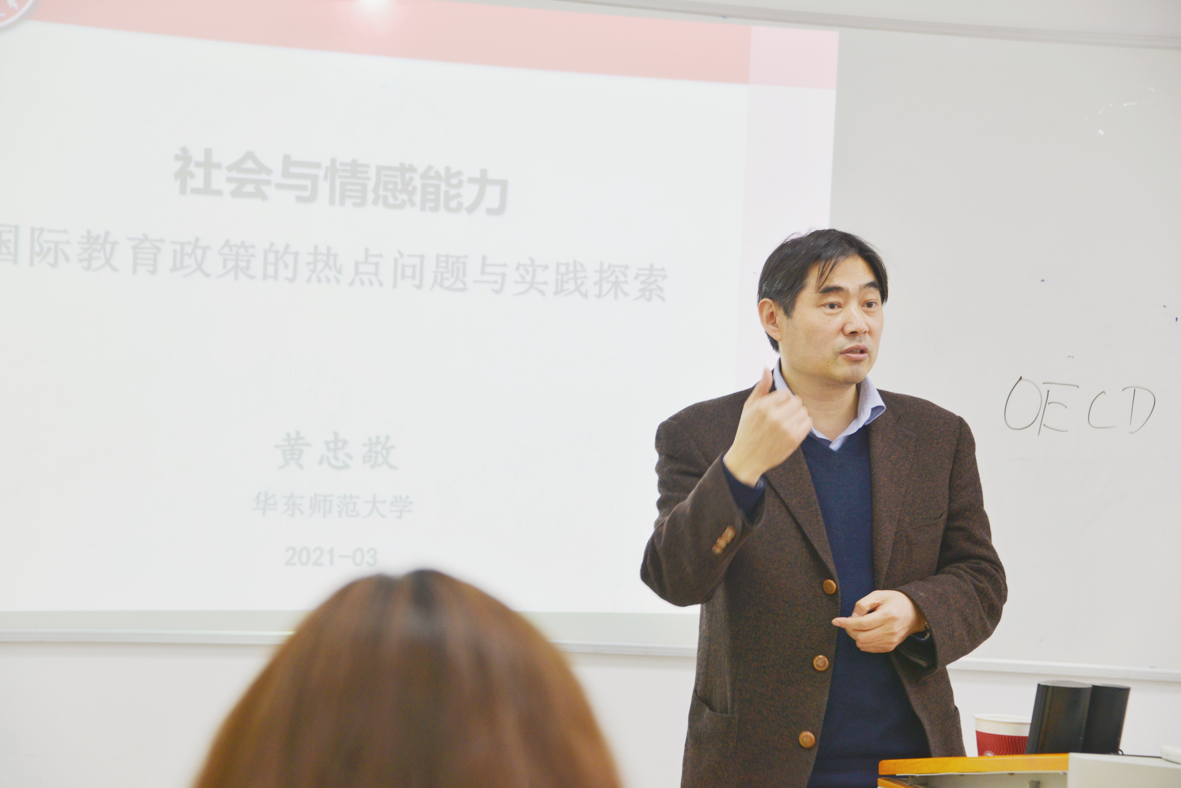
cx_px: 590
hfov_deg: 23.9
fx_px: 2789
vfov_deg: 16.1
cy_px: 394
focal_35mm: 85
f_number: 5
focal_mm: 85
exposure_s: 1/60
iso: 500
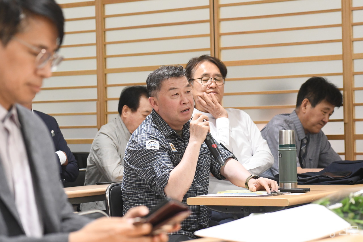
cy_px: 121
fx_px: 1059
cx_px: 182
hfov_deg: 19.5
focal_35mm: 105
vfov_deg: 13.0
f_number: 3.2
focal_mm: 70
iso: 4000
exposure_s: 1/250
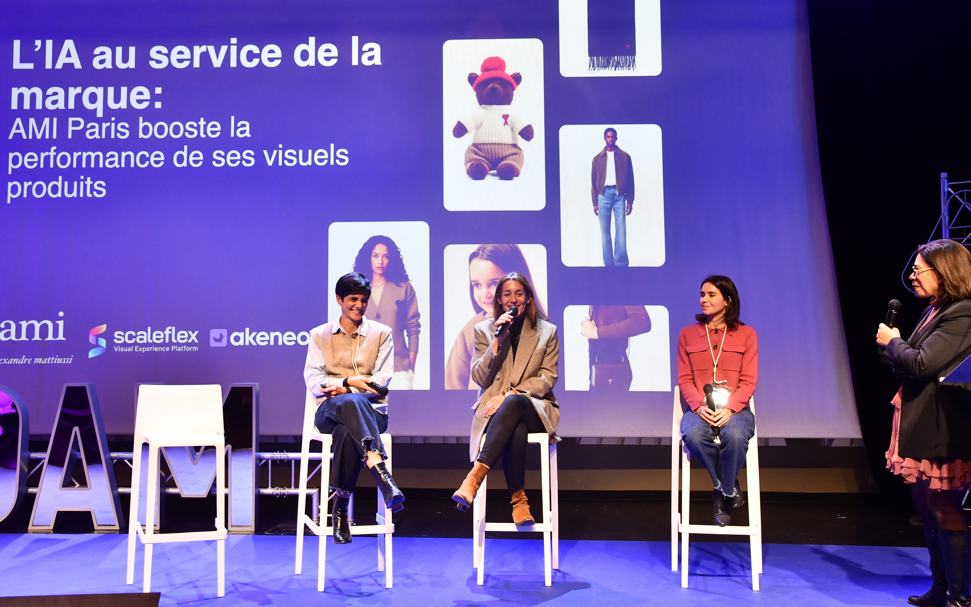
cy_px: 306
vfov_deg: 34.4
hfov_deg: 52.7
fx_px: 979
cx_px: 484
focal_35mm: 37
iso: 1600
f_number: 5.6
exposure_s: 1/50
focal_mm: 24
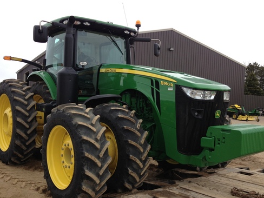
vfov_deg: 36.8
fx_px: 297
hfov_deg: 47.9
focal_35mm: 39
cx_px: 127
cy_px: 102
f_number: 2.4
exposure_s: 1/1227
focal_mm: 4.28
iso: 50
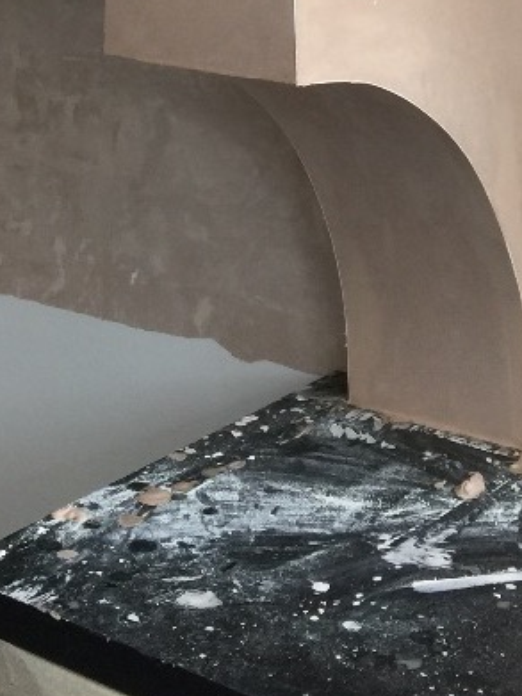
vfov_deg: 19.5
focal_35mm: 89
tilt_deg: +2.6
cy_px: -319
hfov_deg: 16.5
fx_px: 1790
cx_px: 105
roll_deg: +0.0
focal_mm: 4.15
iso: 32
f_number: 2.2
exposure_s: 1/33
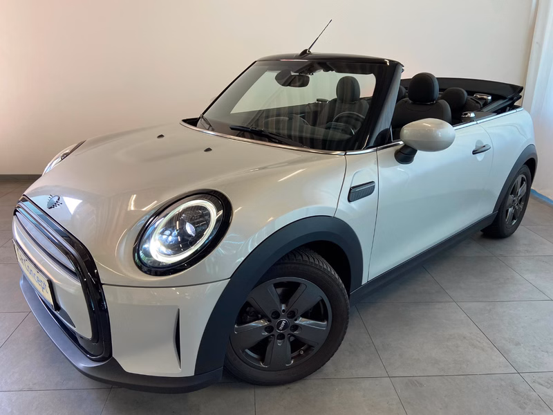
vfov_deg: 53.1
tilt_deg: -19.7
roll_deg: -0.7
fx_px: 415
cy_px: 208
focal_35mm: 26
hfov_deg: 67.3
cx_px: 276
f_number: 1.8
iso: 100
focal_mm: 4.25
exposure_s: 1/100
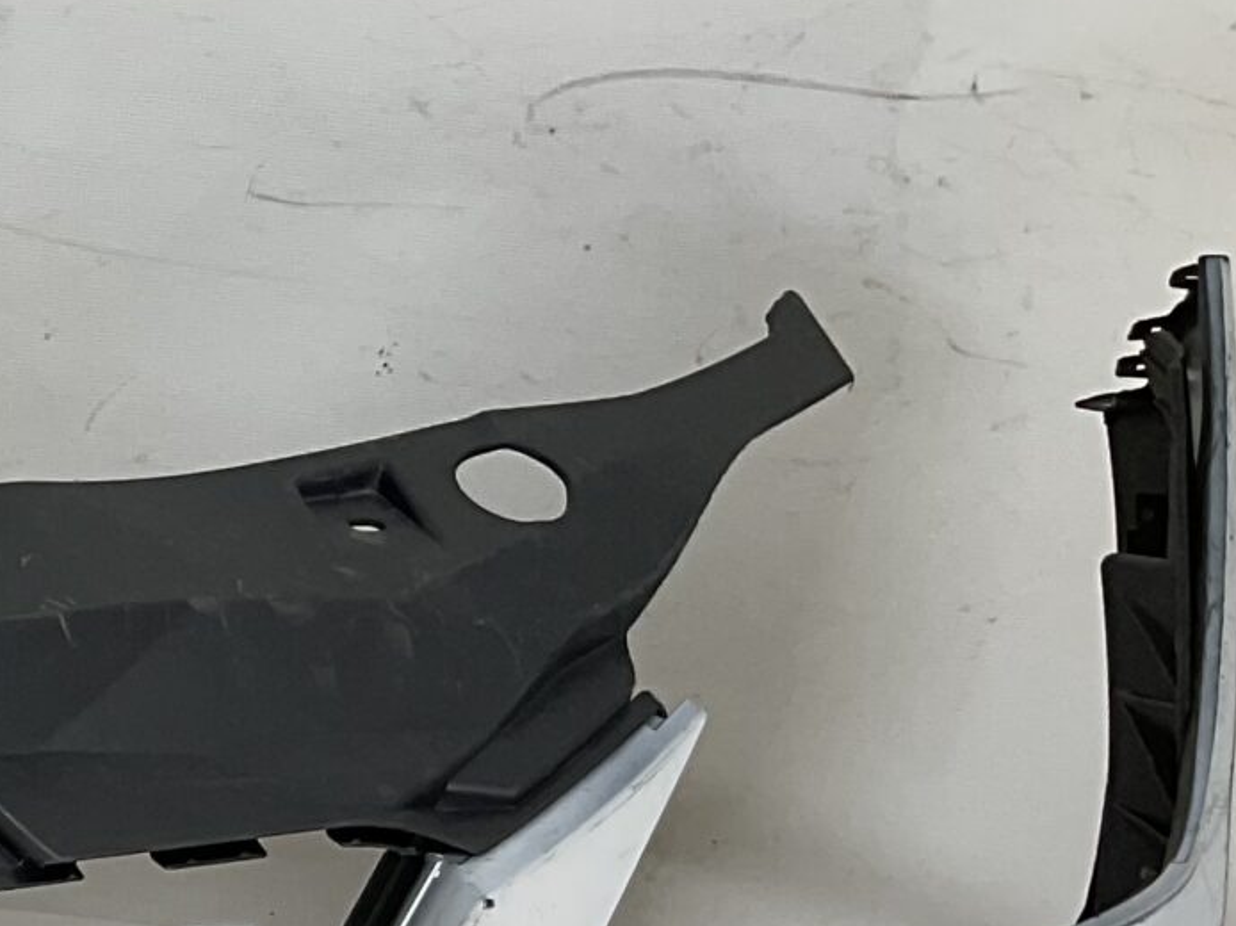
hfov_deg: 15.9
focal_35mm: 107
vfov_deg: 13.1
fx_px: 3819
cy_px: 1400
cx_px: -924
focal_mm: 3
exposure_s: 1/457
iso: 16
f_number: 1.8
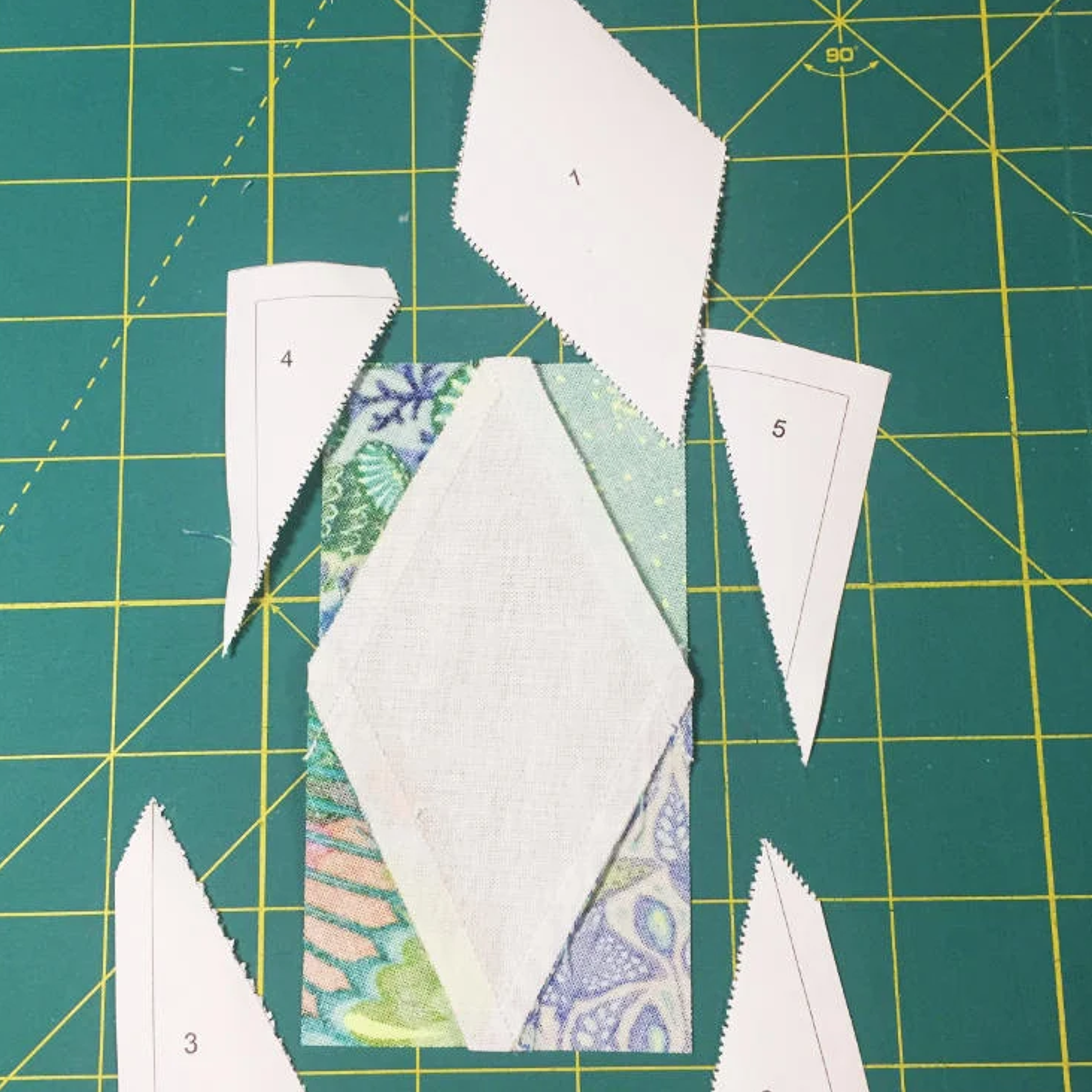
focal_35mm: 35
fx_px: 1249
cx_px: 534
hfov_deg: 47.2
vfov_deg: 47.2
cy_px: 597
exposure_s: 1/33
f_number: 2.2
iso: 64
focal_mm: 4.2
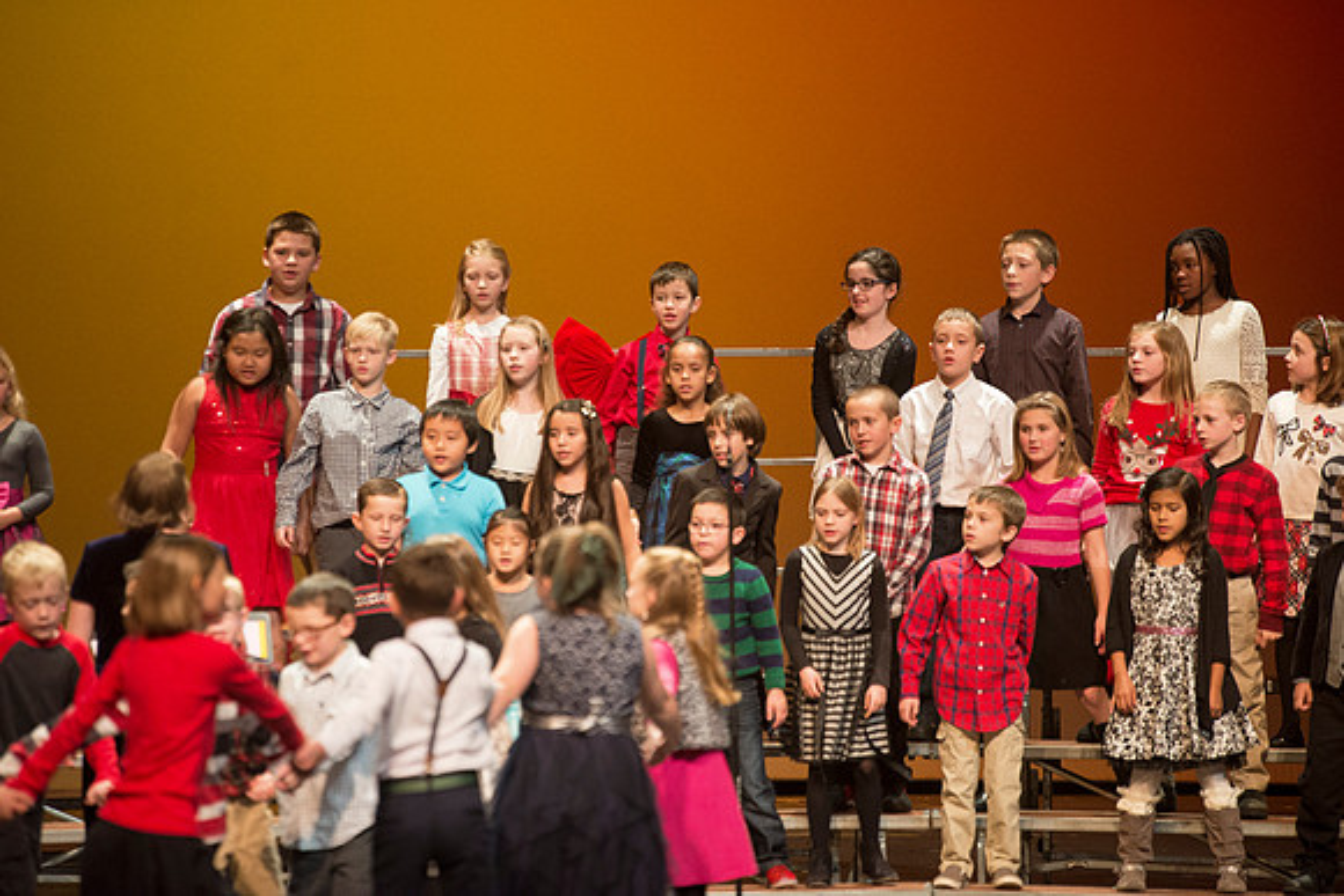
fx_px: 7468
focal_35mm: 200
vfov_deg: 6.9
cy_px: 448
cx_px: 672
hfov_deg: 10.3
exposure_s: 1/200
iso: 2500
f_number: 2.8
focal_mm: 200
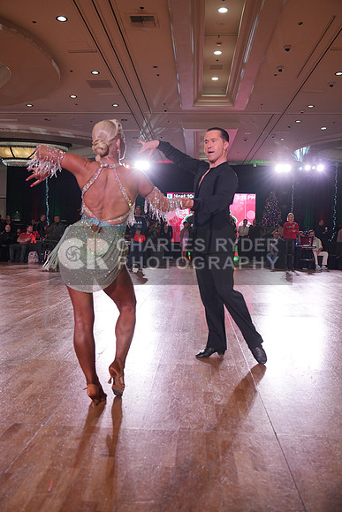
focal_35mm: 32
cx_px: 171
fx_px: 456
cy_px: 256
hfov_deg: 41.1
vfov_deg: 58.7
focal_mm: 32
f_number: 4
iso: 1250
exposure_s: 1/500
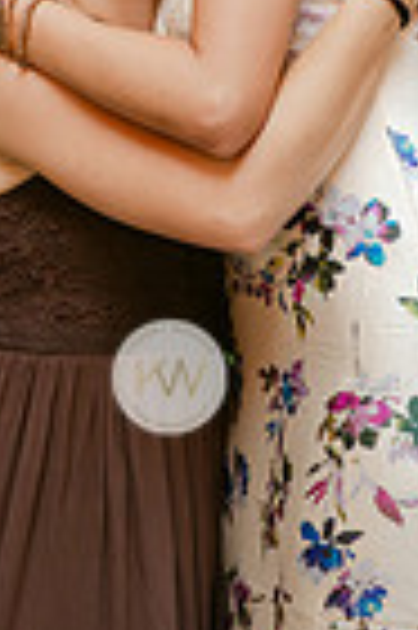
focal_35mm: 202
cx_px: 171
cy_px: 18
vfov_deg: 10.1
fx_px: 3527
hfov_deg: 6.8
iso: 1000
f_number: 2.8
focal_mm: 62.7
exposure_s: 1/250
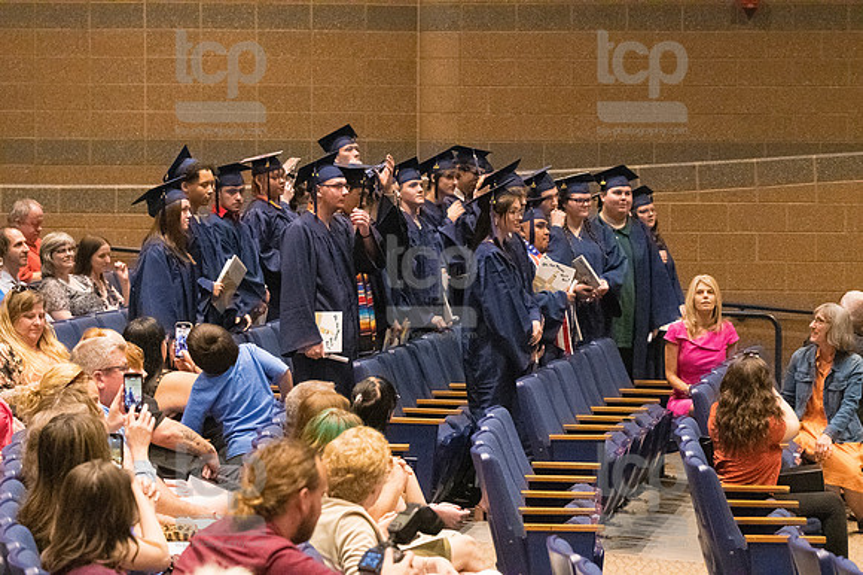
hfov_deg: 15.2
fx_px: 3234
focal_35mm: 135
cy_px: 288
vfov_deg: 10.1
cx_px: 432
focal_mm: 90
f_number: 4.5
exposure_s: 1/250
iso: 8000
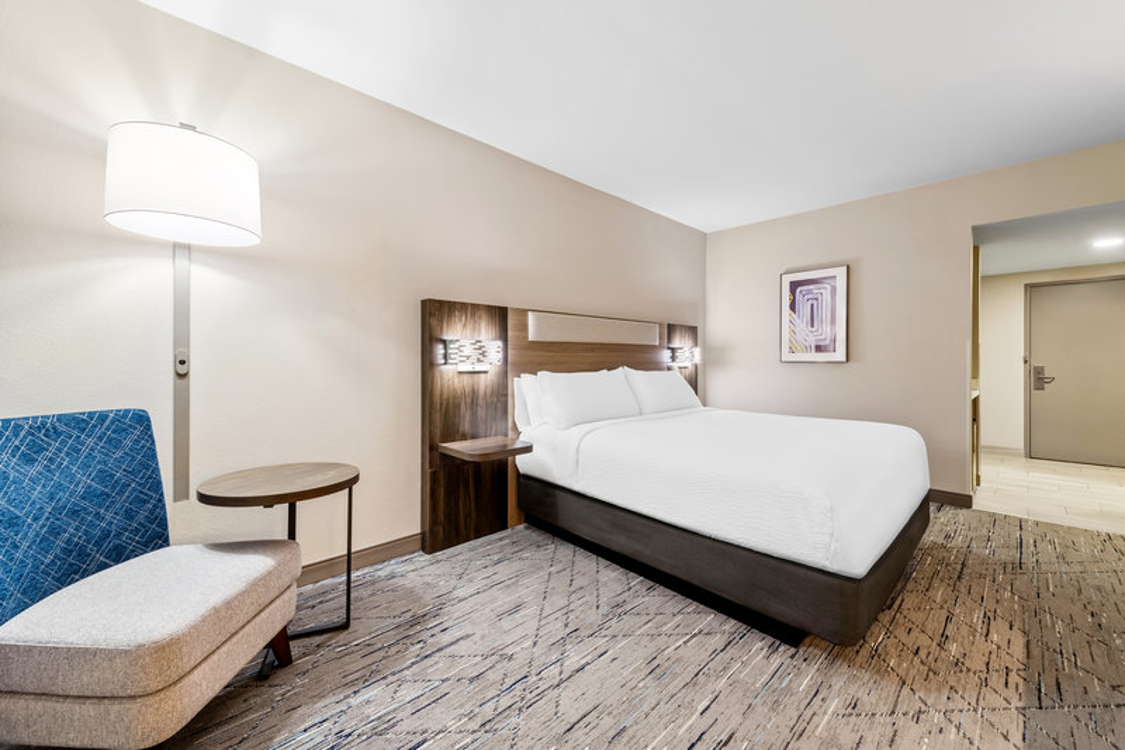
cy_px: 375
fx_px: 437
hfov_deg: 104.3
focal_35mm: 14
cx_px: 562
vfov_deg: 81.2
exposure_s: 1/1.25
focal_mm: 14
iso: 400
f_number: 8
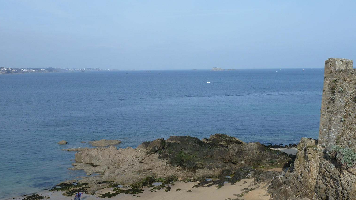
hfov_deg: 50.5
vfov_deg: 29.7
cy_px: 116
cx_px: 184
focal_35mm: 40
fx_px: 378
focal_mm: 5.7
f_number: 4.5
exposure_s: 1/500
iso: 80
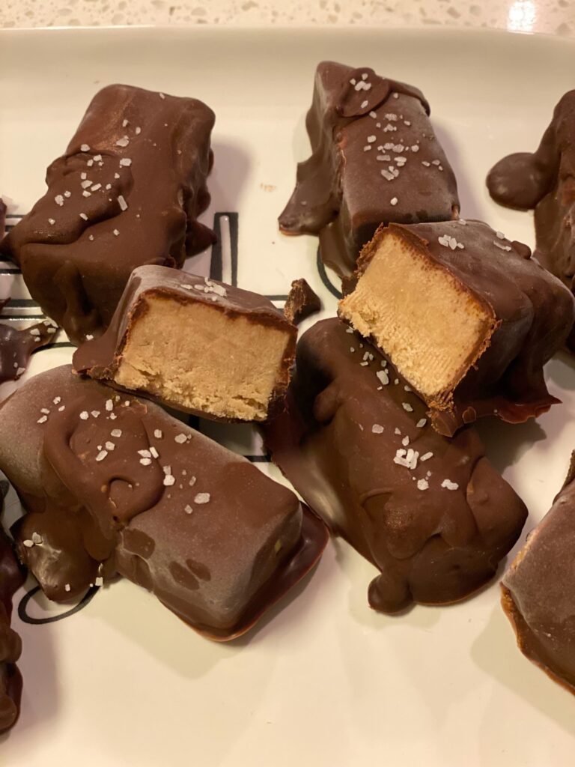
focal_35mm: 52
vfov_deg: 36.8
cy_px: 384
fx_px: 1152
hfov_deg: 28.0
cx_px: 288
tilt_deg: -55.7
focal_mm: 6
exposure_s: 1/40
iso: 400
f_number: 2
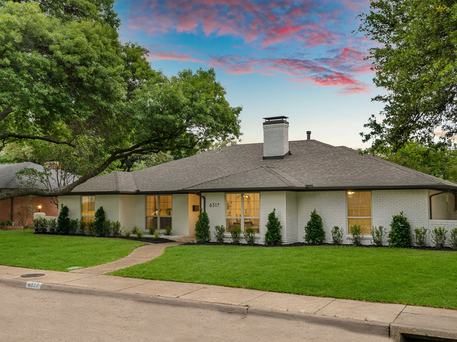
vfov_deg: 36.8
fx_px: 515
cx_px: 233
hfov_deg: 47.9
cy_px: 171
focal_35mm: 39
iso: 100
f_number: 10
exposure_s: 1/5
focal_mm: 24
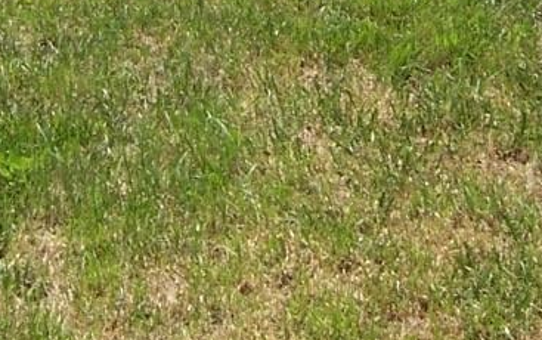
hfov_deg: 20.0
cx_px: 115
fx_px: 1523
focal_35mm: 103
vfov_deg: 11.2
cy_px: -389
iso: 64
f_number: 5.6
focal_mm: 3.8
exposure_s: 1/250
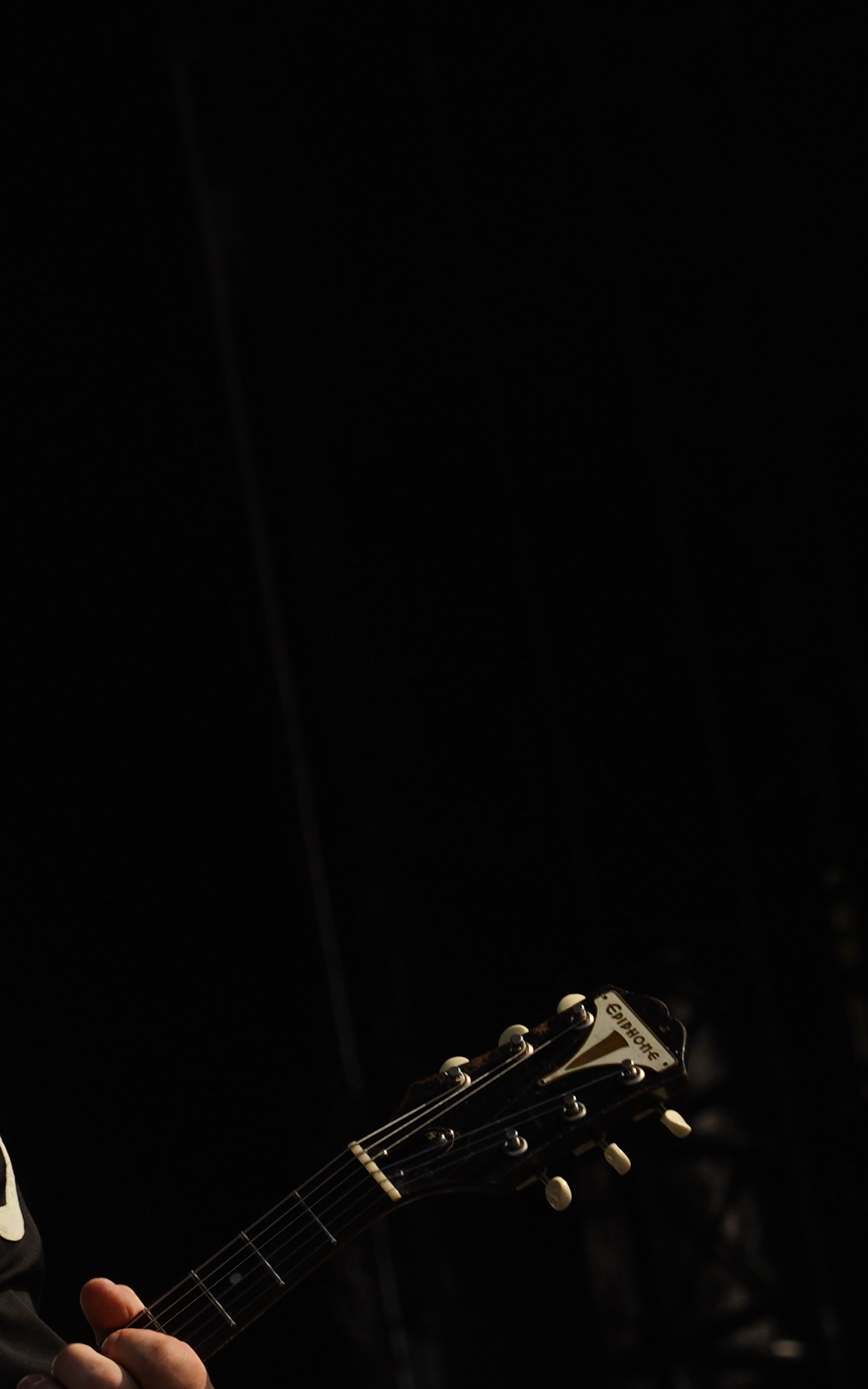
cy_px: 1108
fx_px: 11429
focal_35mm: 302
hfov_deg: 4.3
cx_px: -420
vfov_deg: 6.9
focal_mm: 105
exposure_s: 1/640
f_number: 8
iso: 100
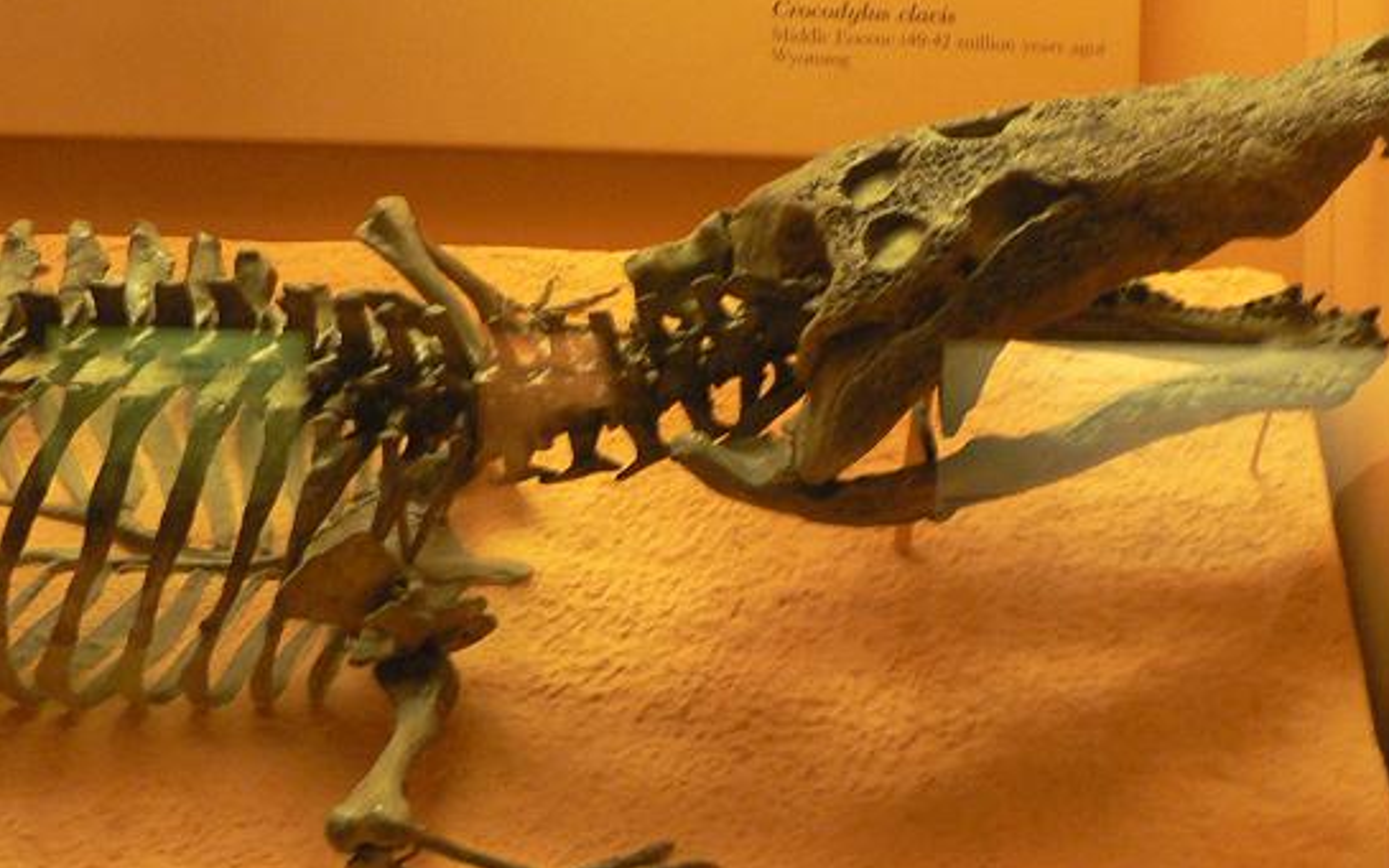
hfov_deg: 36.3
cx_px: 691
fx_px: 2121
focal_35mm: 56
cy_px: 496
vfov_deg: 23.1
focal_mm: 6
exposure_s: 1/8
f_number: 2.8
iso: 200
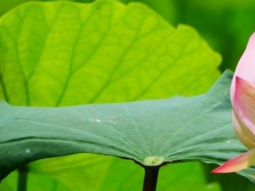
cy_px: 57
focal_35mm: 417
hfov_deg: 4.8
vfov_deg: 3.6
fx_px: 3072
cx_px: 183
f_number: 5.4
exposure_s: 1/320
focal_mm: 125
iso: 200
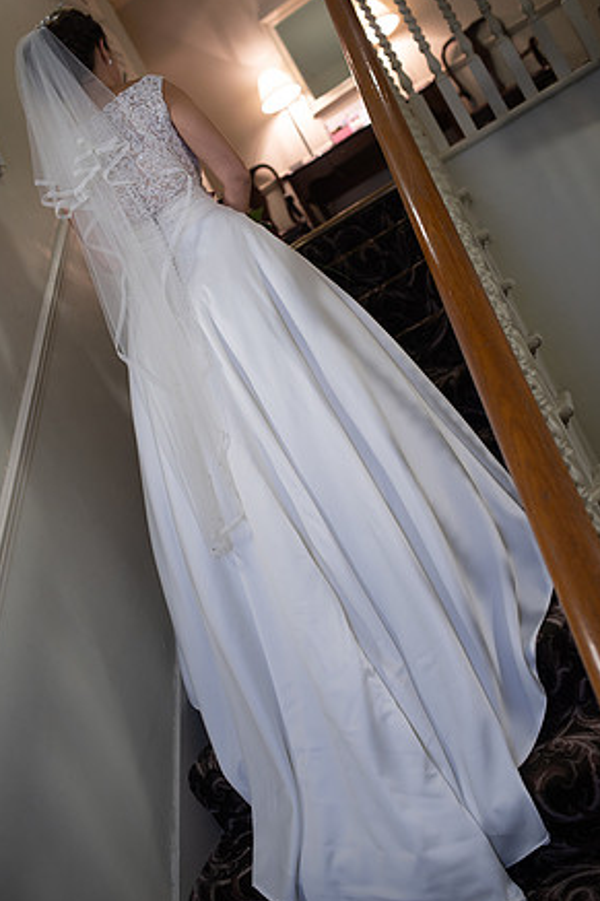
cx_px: 302
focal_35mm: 36
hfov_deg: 36.8
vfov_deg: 53.1
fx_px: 901
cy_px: 452
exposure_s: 1/80
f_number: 2.8
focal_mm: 35
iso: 640
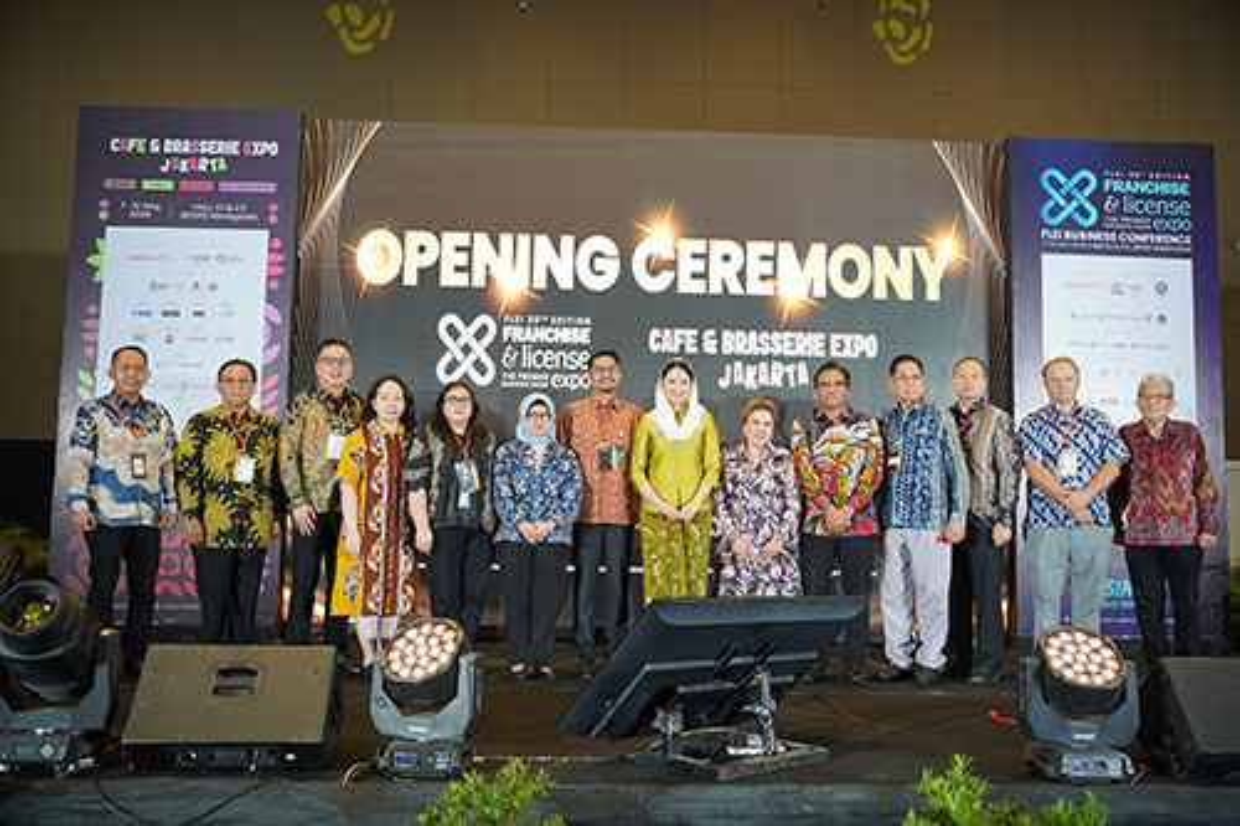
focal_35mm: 31
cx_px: 620
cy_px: 413
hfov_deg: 60.3
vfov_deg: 42.3
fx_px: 1067
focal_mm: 31
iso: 800
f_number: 2.8
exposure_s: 1/125
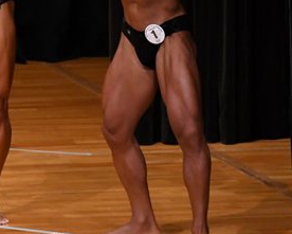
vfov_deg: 2.2
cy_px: 0
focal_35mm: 710
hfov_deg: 2.7
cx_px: -1
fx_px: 6138
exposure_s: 1/400
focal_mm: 180
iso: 4000
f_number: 5.6
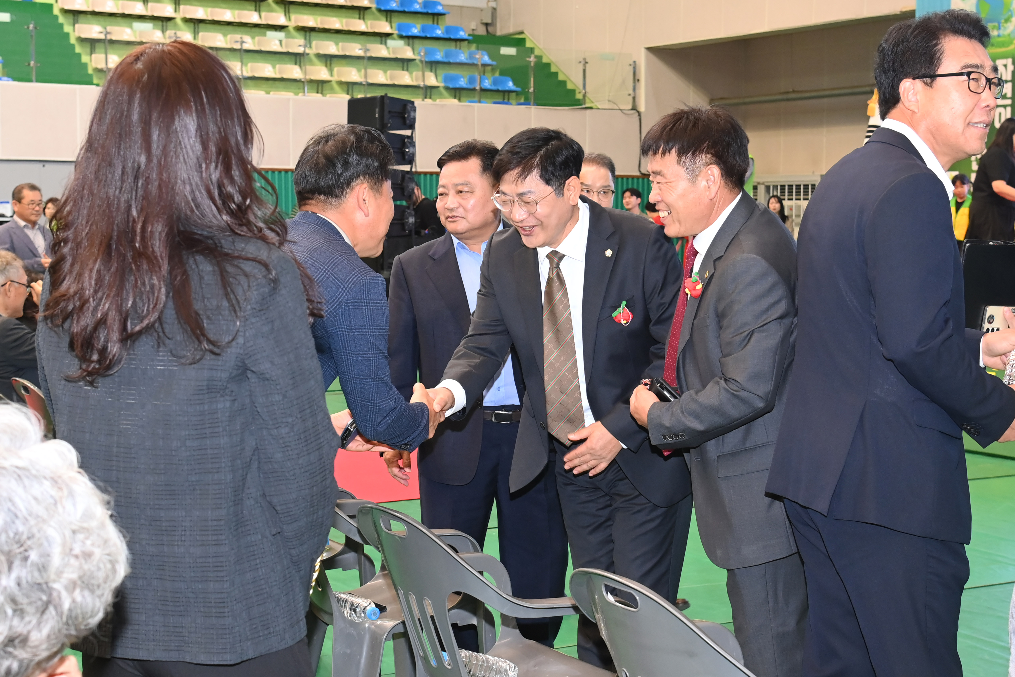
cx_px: 508
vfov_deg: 30.5
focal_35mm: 44
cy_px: 338
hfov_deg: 44.5
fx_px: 1240
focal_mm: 44
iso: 2500
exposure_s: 1/250
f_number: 6.3
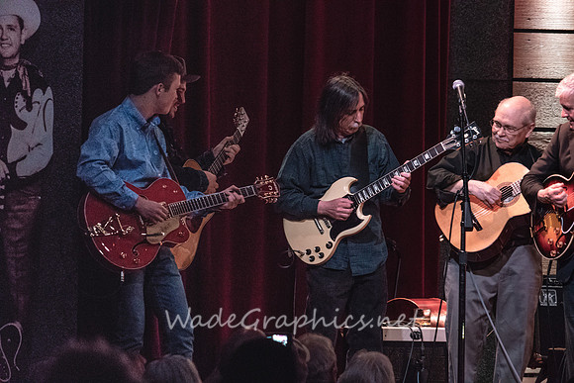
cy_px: 192
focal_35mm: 240
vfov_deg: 5.7
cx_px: 287
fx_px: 3827
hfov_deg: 8.6
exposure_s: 1/100
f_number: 8
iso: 5000
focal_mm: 240
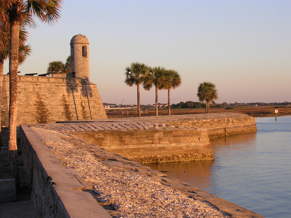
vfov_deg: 16.1
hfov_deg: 21.3
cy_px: 109
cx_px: 146
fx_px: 773
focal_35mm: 92
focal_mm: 13.7
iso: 50
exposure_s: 1/162
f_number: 4.2
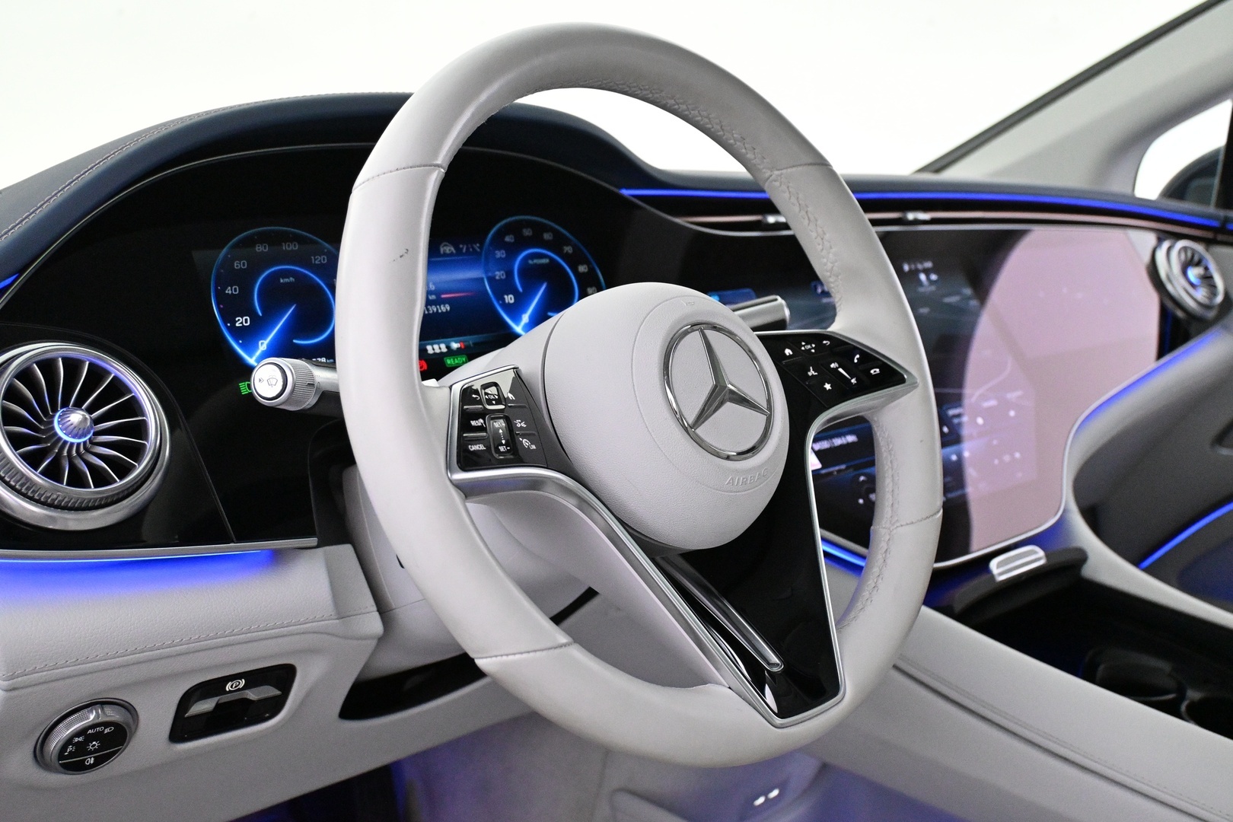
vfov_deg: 35.5
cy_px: 411
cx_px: 616
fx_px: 1284
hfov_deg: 51.3
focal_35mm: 38
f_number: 4.2
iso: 4000
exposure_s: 1/80
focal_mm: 25
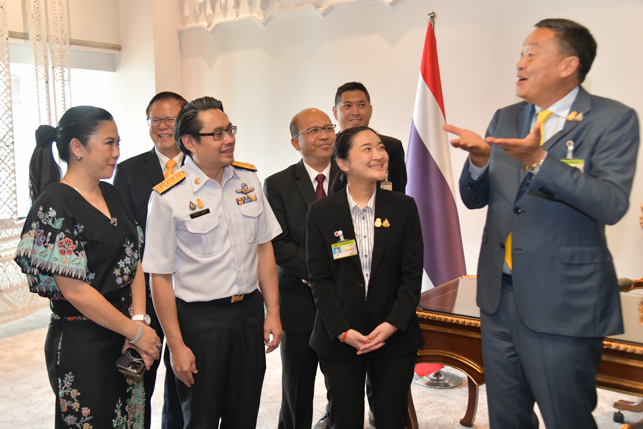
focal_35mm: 35
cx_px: 322
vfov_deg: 37.8
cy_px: 214
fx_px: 625
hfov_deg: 54.4
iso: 2500
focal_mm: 35
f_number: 4
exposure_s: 1/200
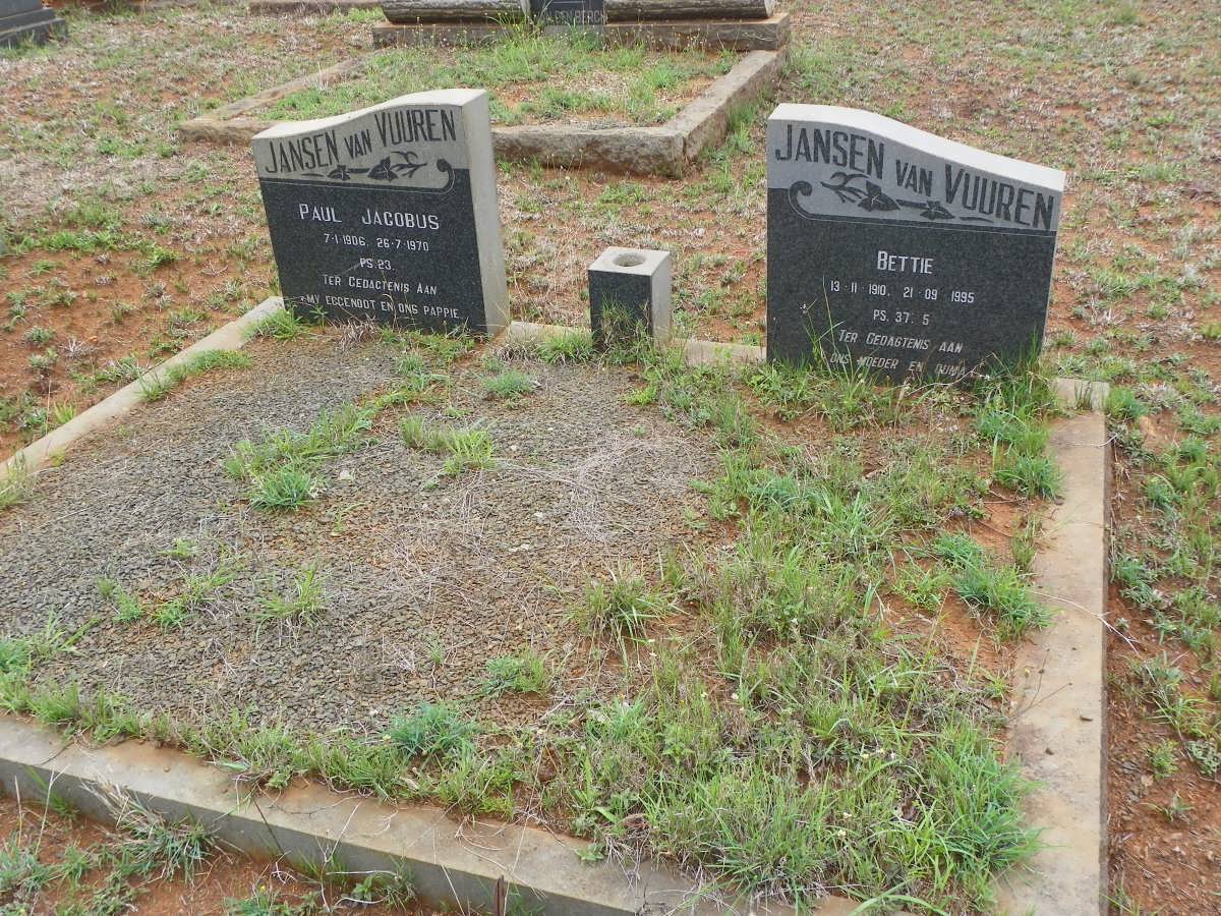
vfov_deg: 39.7
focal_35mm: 36
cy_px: 458
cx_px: 610
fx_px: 1270
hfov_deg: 51.4
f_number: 4.5
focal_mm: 6.4
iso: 64
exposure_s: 1/160
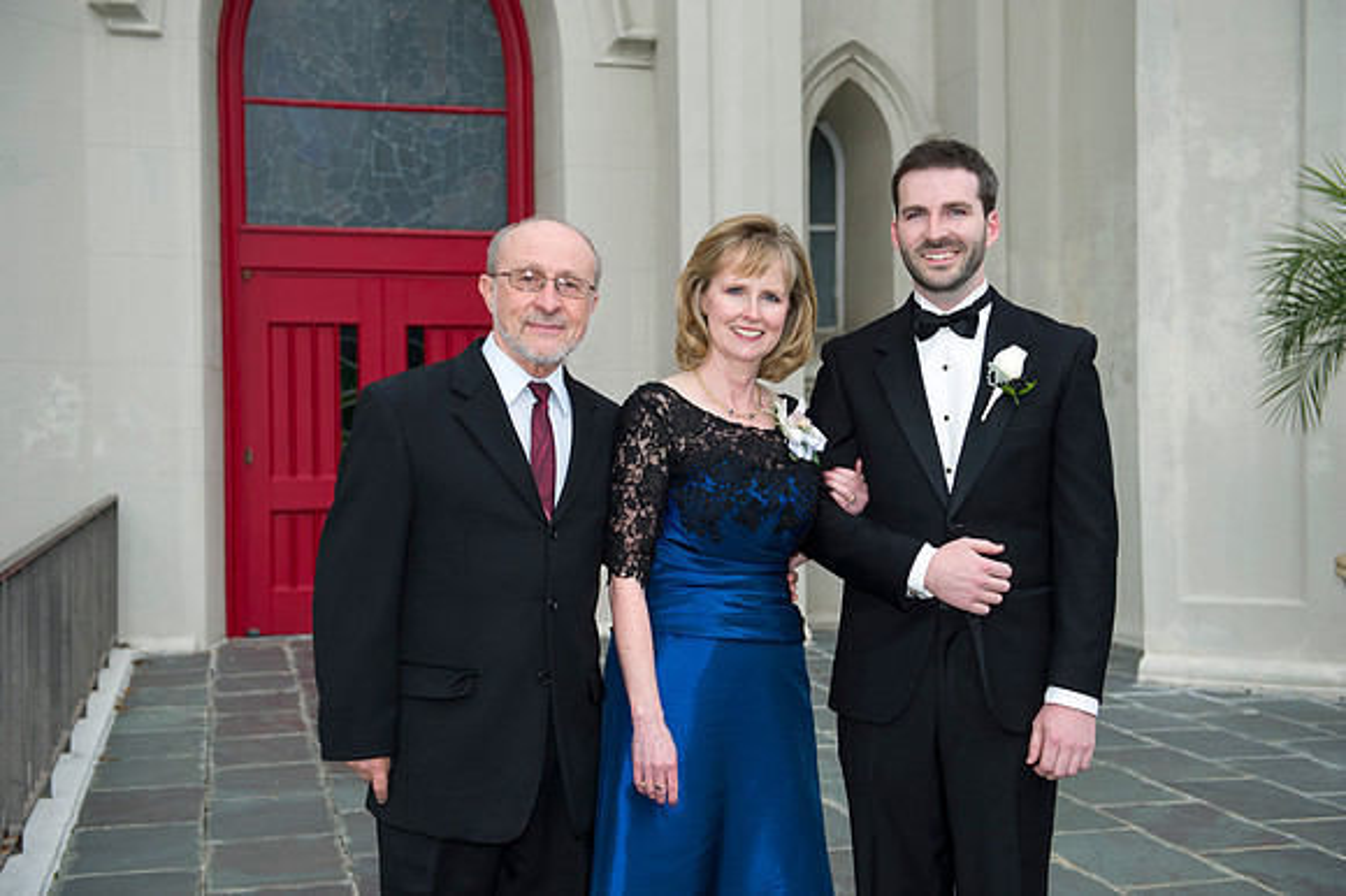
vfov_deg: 28.0
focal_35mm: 48
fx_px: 1794
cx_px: 673
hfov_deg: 41.1
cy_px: 448
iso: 200
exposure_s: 1/125
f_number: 4
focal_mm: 48
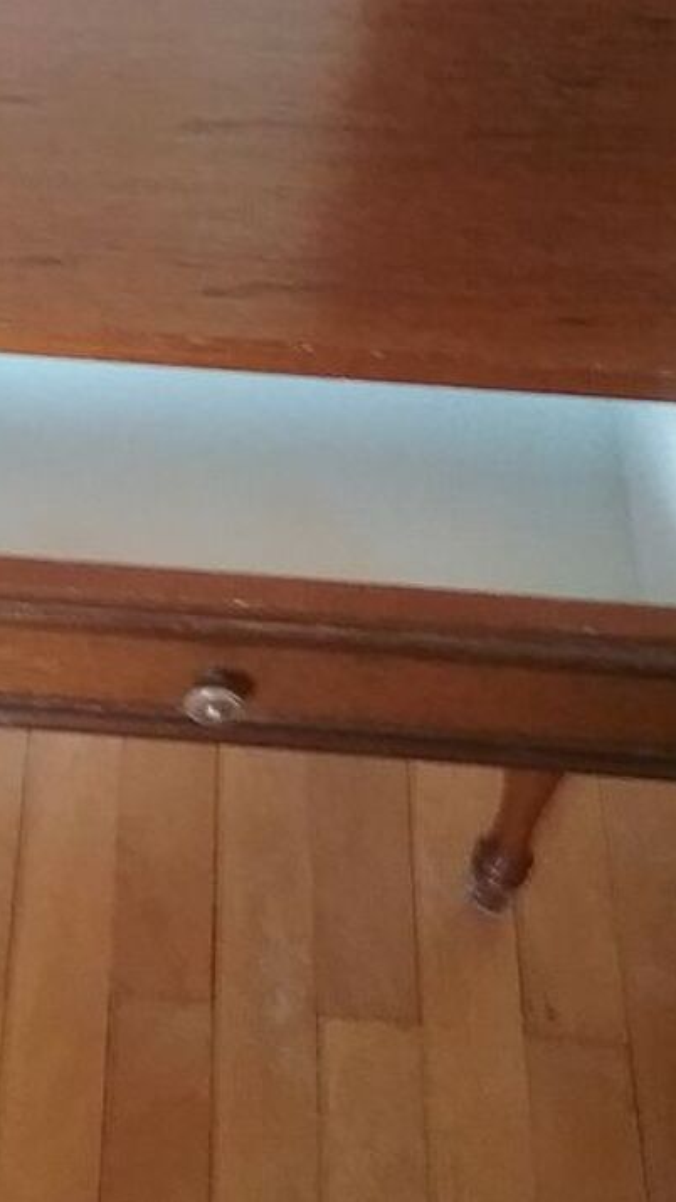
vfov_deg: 33.2
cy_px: 445
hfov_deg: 18.7
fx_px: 2008
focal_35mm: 63
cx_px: 27
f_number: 2.2
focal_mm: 3.3
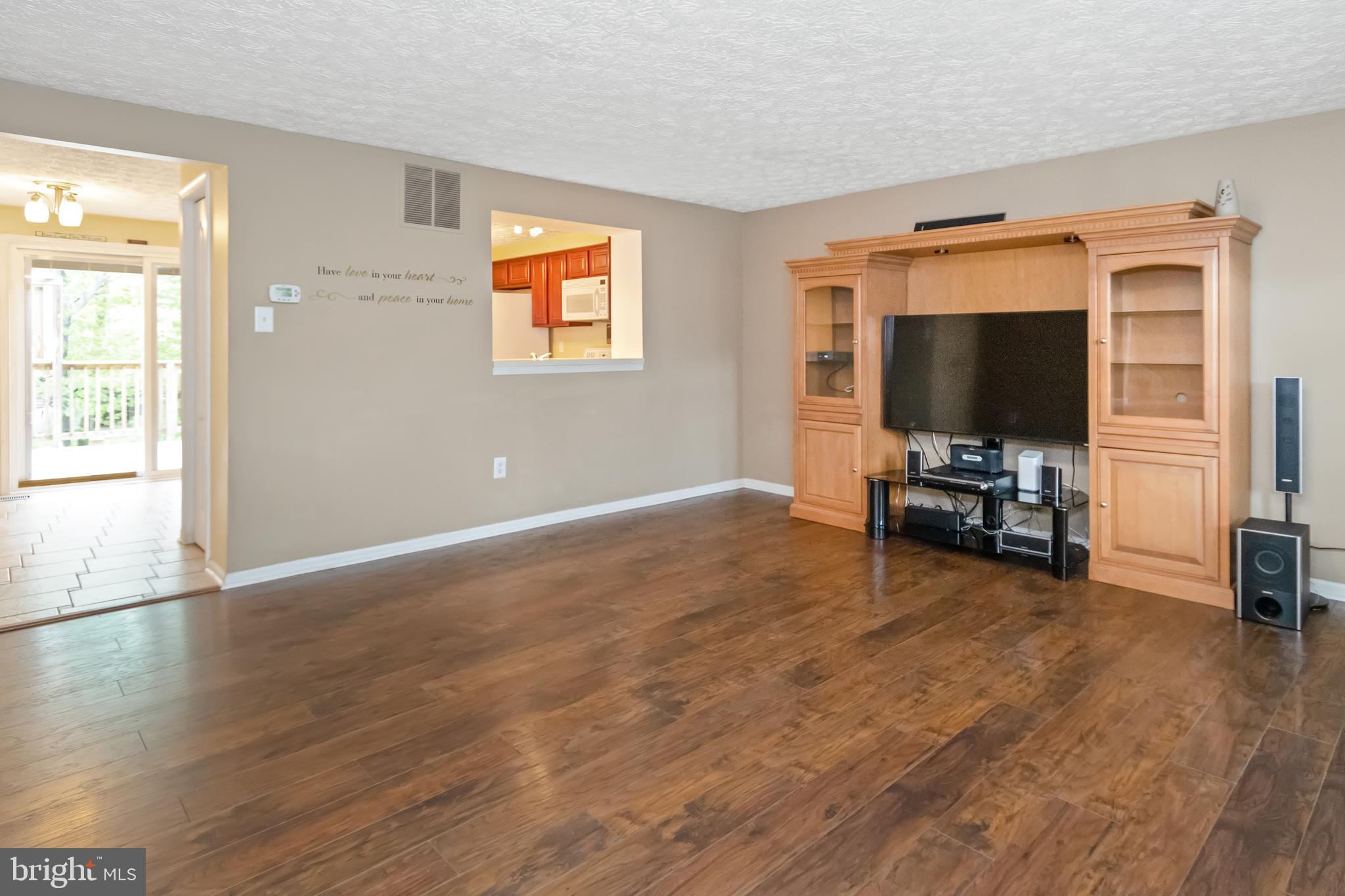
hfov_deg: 90.0
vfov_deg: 67.4
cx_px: 672
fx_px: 672
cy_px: 448
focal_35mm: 18
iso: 1600
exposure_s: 1/60
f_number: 4
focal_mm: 12
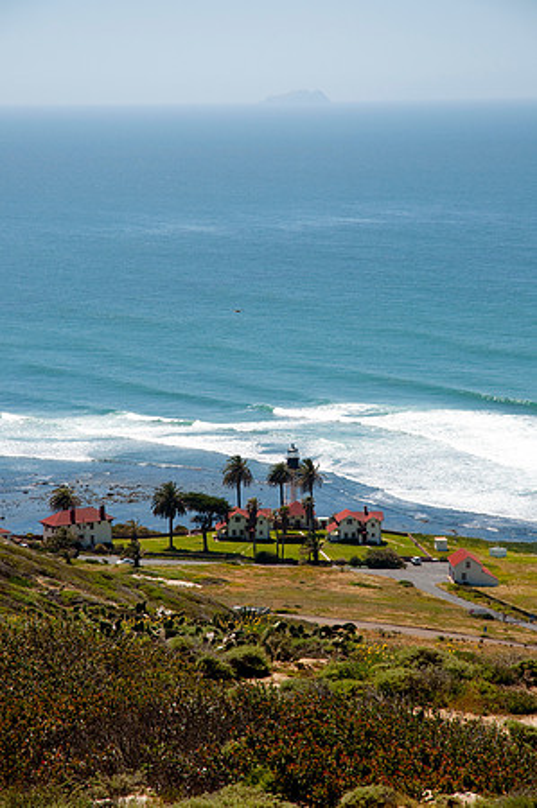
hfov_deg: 13.0
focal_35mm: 105
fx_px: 2355
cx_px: 268
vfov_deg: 19.5
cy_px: 404
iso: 200
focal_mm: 70
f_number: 7.1
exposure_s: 1/800
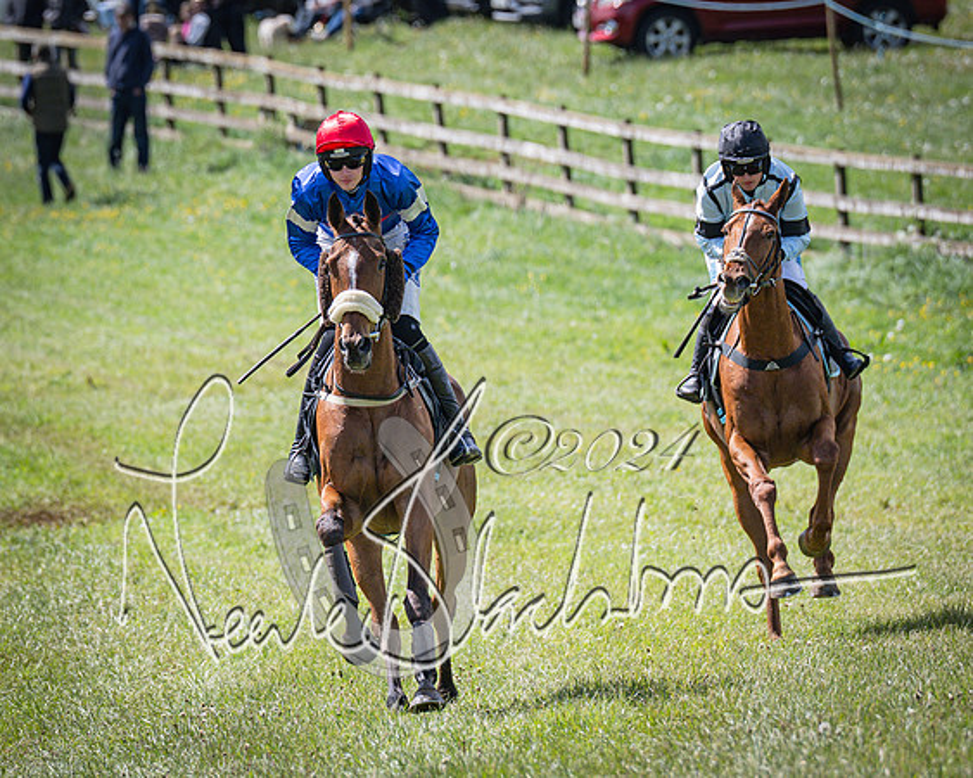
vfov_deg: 3.3
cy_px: 365
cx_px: 278
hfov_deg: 4.1
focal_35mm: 476
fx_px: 13692
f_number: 4
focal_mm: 200
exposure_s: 1/2000
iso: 200
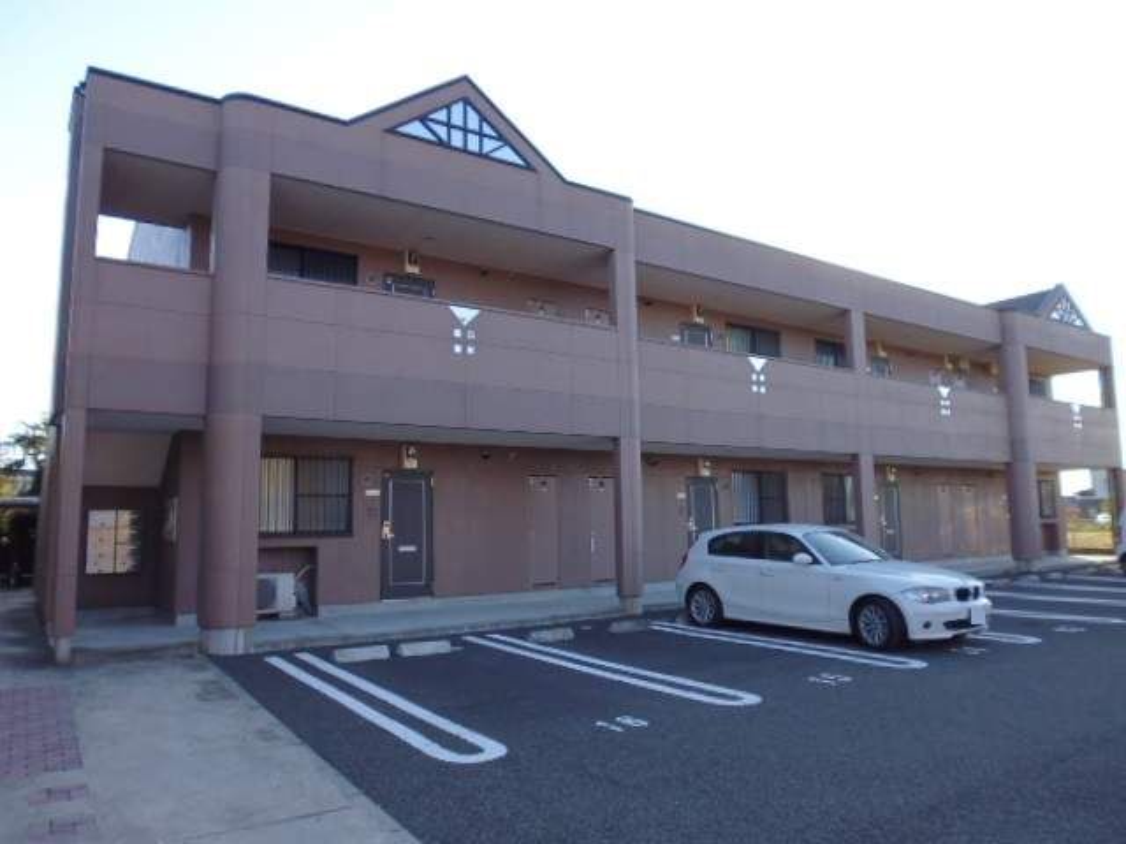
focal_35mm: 24
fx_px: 781
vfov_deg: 56.8
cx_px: 563
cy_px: 422
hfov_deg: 71.6
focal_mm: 4.3
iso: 160
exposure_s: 1/250
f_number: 2.8
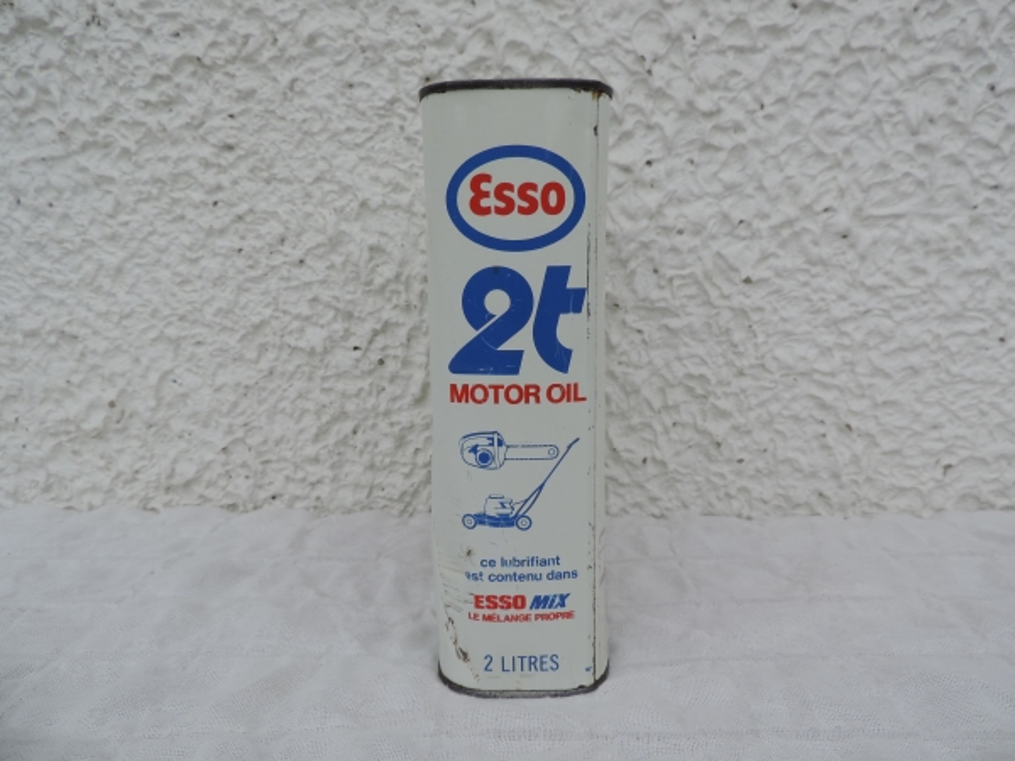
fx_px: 704
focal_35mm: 24
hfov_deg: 71.6
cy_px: 380
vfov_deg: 56.8
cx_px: 508
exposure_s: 1/640
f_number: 3
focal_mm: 4.3
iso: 80
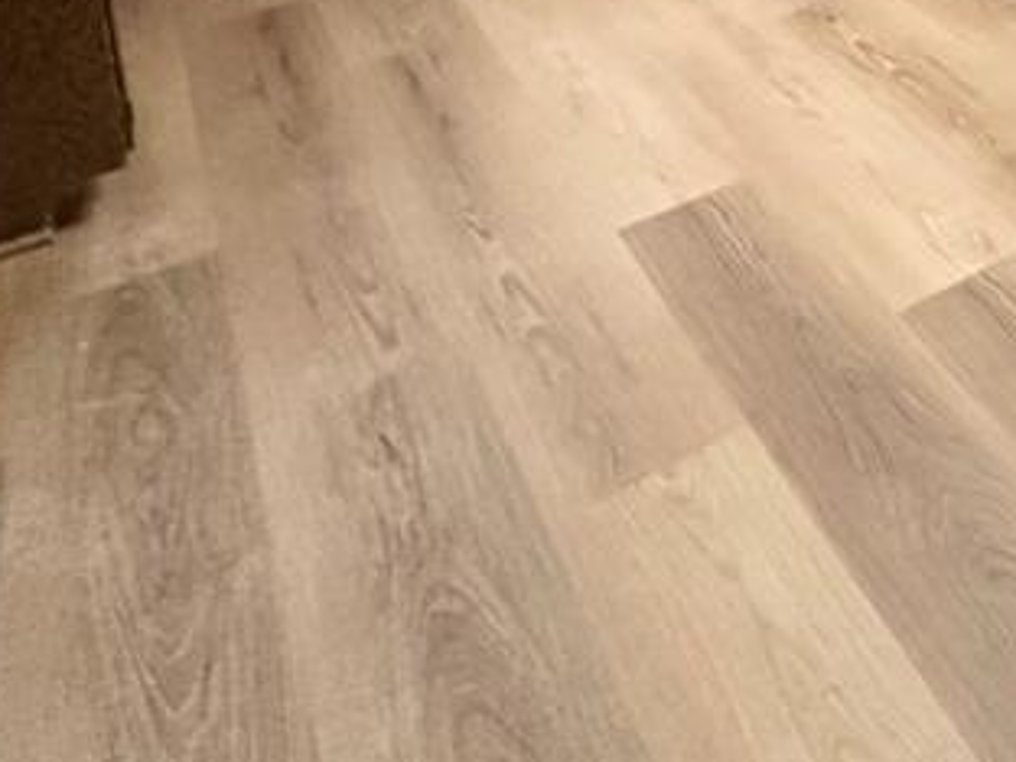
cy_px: -414
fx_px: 1350
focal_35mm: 46
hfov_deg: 30.8
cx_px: 1364
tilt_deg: -7.8
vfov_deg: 24.0
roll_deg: -0.3
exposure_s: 1/60
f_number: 2.2
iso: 400
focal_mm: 2.22
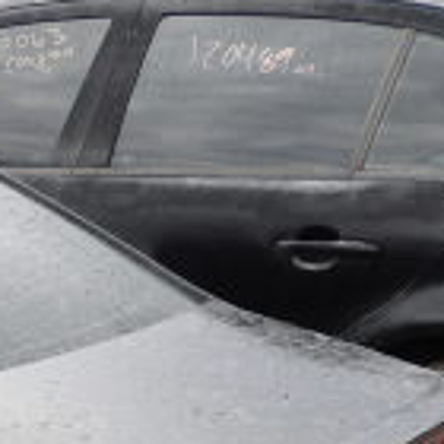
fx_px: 1408
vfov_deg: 16.4
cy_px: 656
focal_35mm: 97
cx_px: -346
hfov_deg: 15.5
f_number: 3.2
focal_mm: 4.3
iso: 100
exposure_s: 1/94
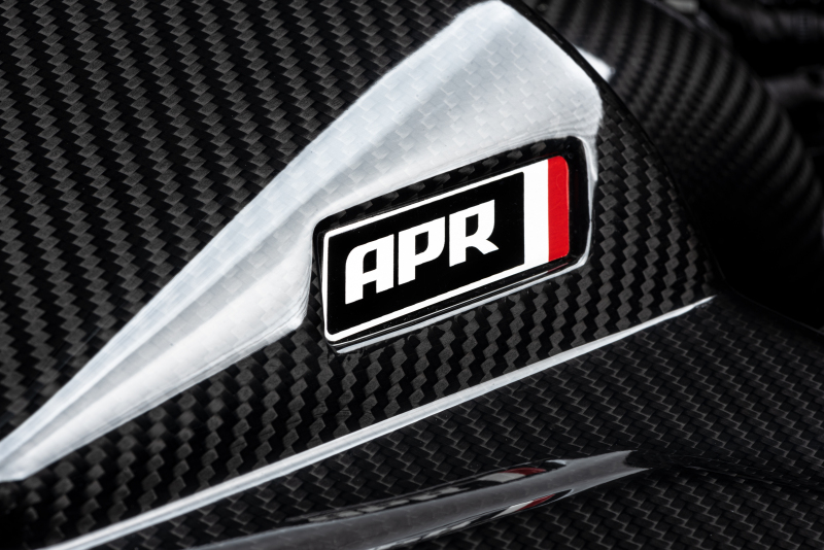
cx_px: 412
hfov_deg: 19.4
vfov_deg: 13.1
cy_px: 275
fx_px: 2404
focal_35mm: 105
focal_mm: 105
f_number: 22
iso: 200
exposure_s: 1/160
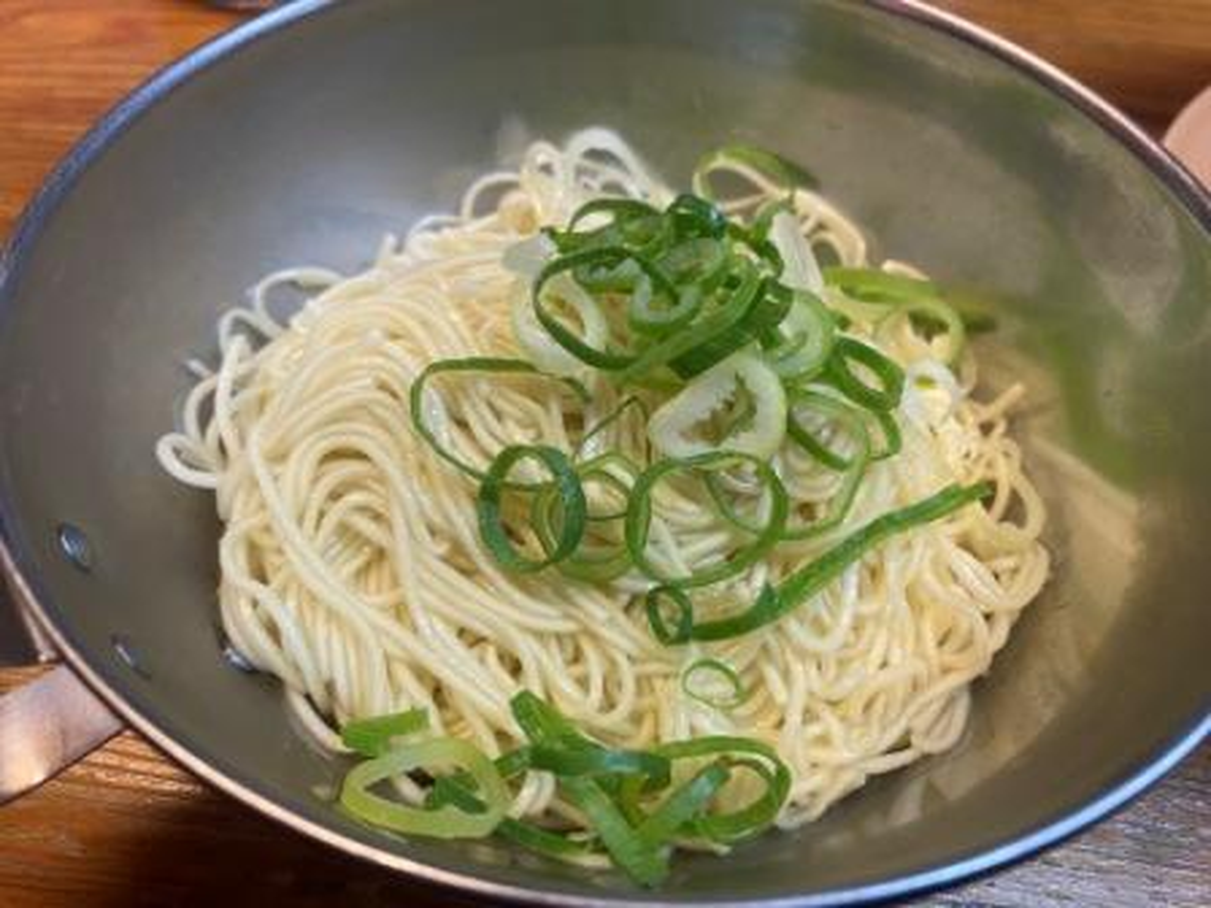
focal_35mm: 26
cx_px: 606
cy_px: 454
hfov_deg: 67.3
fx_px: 910
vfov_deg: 53.1
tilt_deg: -53.6
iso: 160
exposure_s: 1/60
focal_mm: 4.25
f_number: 1.8
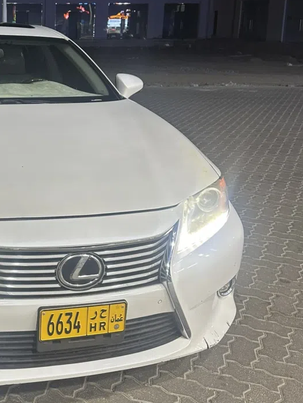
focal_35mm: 47
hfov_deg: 29.3
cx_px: 17
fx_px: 548
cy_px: 141
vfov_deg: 40.0
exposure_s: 1/50
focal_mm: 6.86
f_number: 1.78
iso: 160
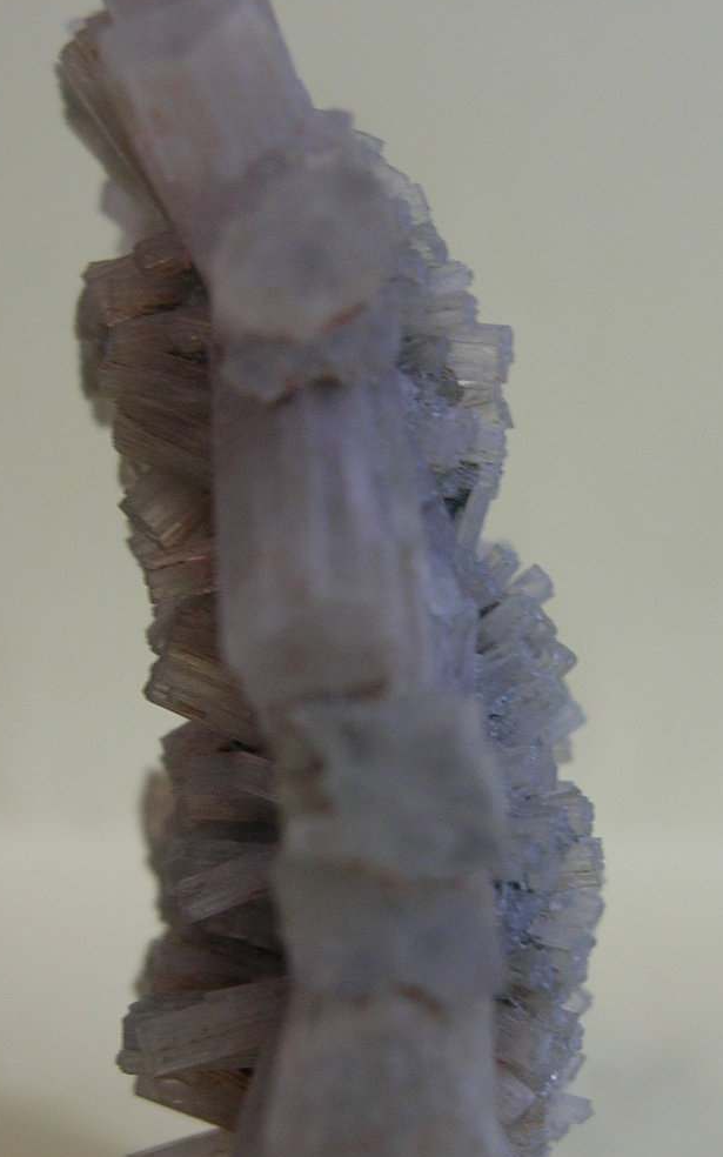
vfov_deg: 32.9
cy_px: 644
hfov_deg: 20.9
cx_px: 406
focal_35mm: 62
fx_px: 1955
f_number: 2.7
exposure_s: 1/25
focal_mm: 6
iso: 50
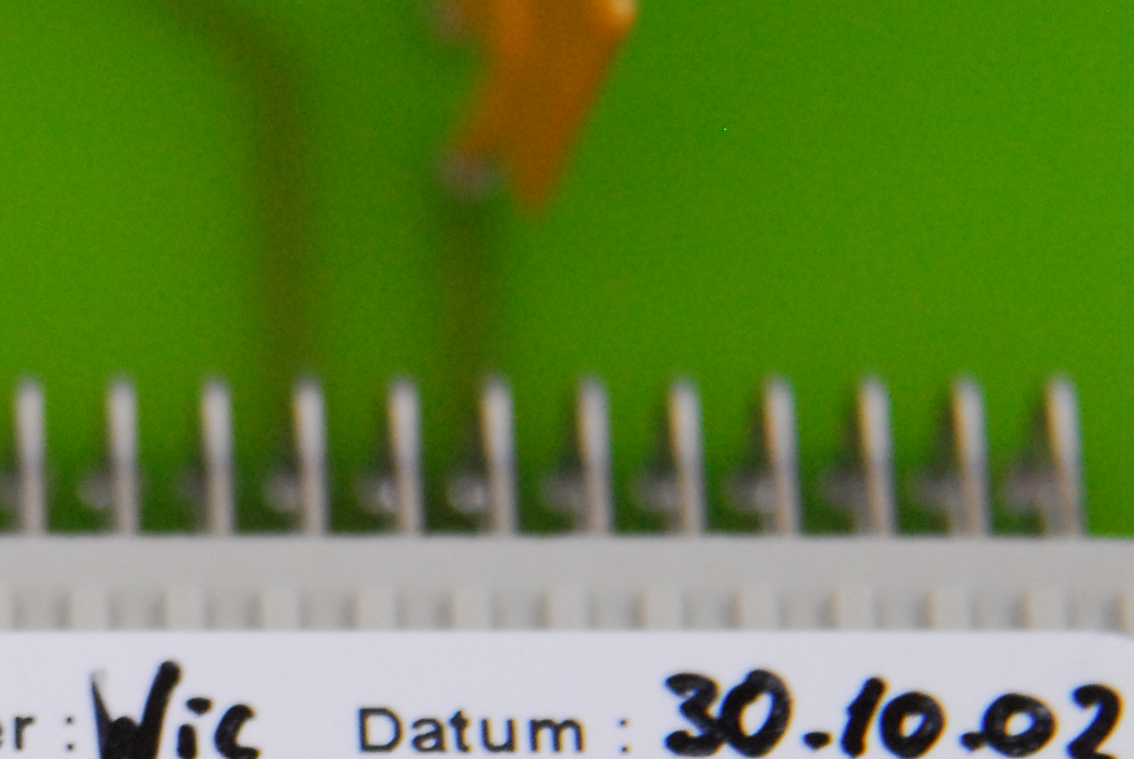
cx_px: -447
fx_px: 13390
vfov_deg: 3.2
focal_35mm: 425
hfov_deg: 4.8
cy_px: 670
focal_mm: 85
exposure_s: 1/125
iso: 800
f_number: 4
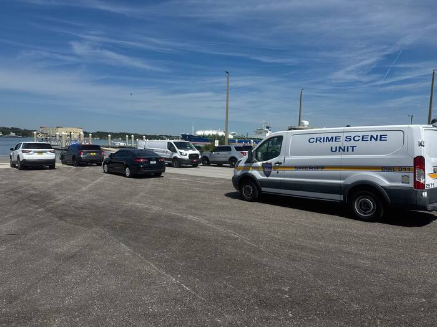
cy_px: 164
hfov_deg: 71.6
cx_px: 218
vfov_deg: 56.8
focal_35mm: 24
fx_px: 303
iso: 80
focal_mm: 6.76
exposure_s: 1/7937
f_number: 1.78
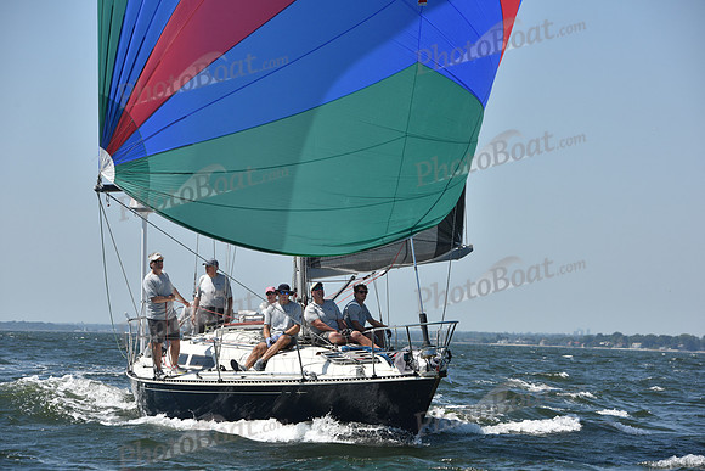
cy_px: 236
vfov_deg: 9.8
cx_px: 352
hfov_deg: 14.7
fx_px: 2742
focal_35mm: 140
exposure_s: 1/1250
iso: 250
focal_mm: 140
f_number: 8
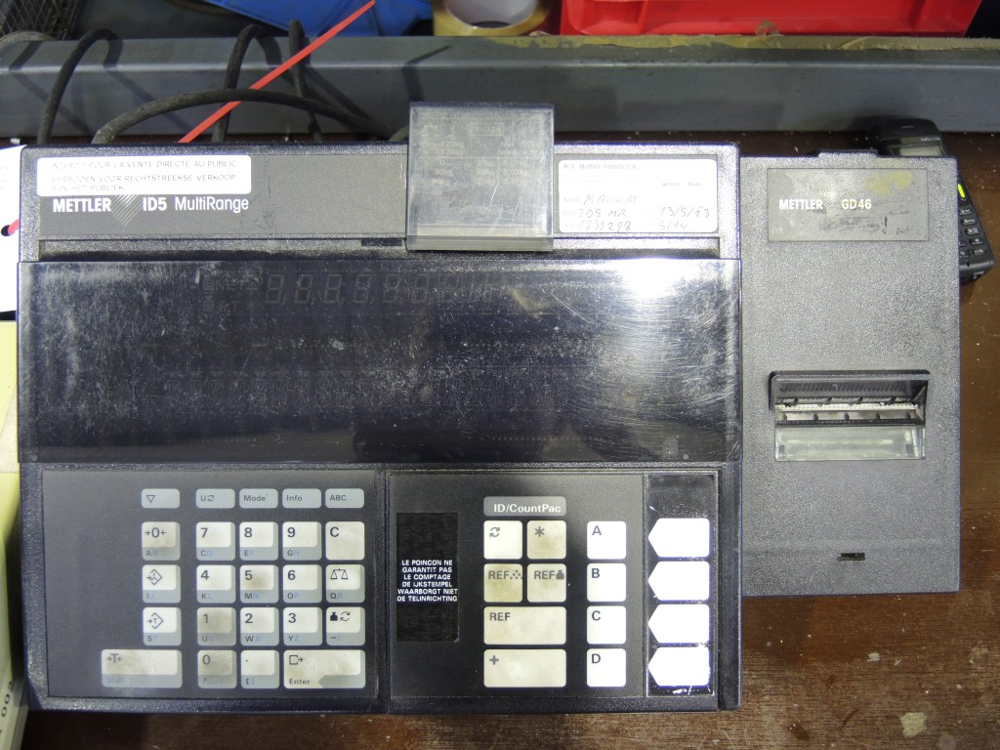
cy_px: 375
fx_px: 867
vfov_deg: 46.8
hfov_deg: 60.0
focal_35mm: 30
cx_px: 500
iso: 400
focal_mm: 6.5
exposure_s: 1/13
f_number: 2
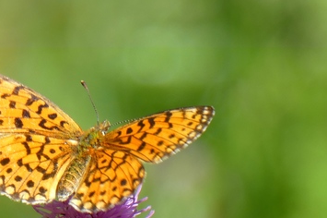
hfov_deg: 1.9
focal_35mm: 1101
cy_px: 146
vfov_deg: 1.2
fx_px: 9991
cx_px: 151
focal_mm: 78.8
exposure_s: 1/250
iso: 80
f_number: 5.6
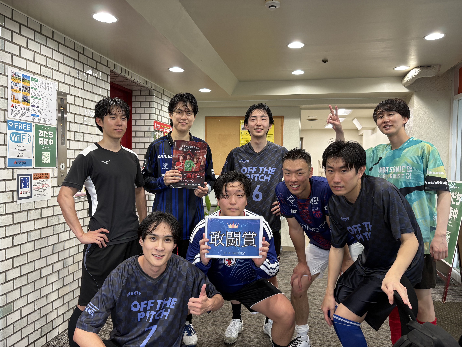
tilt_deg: -2.2
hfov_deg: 67.3
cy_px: 174
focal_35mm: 26
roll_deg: -0.3
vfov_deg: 53.1
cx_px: 231
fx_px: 347
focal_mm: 5.96
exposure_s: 1/50
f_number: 1.6
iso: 125
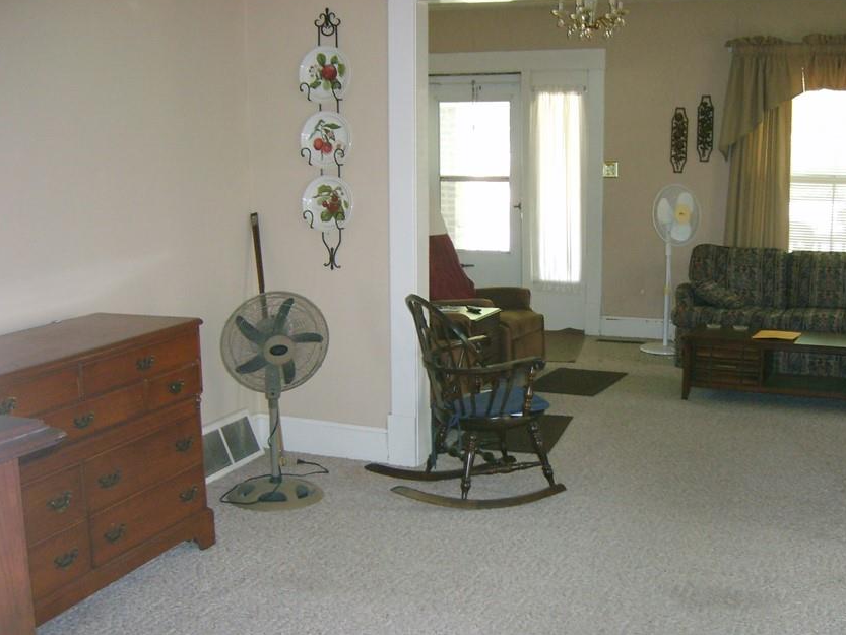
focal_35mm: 43
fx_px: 1051
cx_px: 501
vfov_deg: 33.5
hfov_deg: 43.7
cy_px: 377
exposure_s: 1/30
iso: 208
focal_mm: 5.8
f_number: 2.8
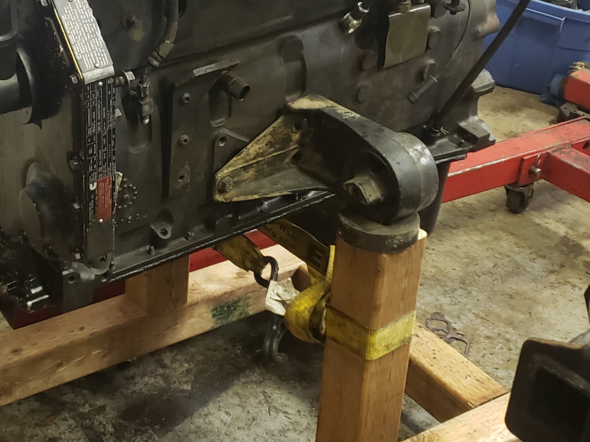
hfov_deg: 29.2
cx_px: 192
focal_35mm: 66
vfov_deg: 22.2
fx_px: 1125
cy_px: 197
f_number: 1.5
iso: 250
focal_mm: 4.3
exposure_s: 1/15
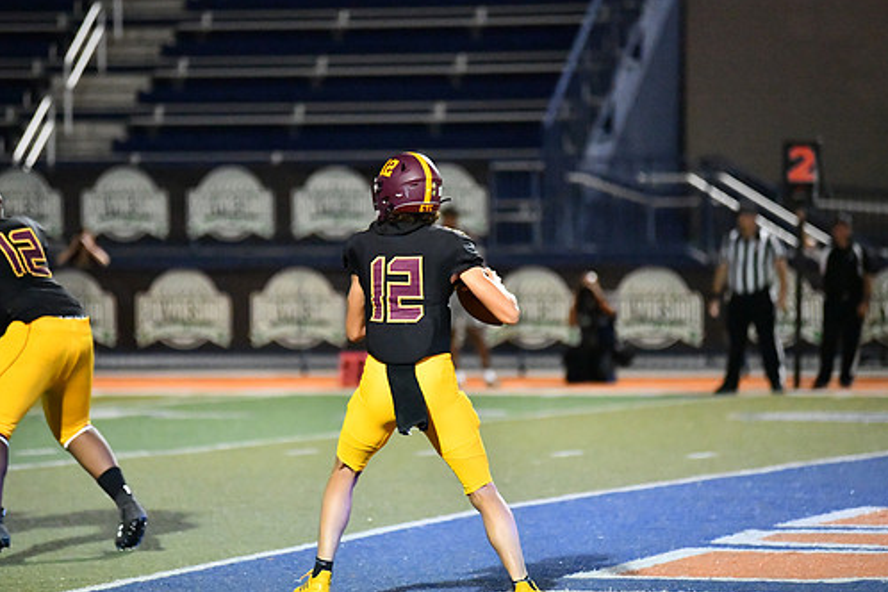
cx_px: 430
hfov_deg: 8.8
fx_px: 5747
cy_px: 295
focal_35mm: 233
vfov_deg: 5.9
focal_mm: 200
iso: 18000
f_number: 2.8
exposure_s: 1/3200
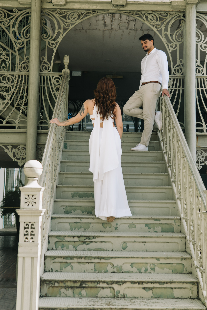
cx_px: 104
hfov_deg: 29.9
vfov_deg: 43.6
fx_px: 388
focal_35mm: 45
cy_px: 155
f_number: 2.5
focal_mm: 30
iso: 100
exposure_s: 1/320
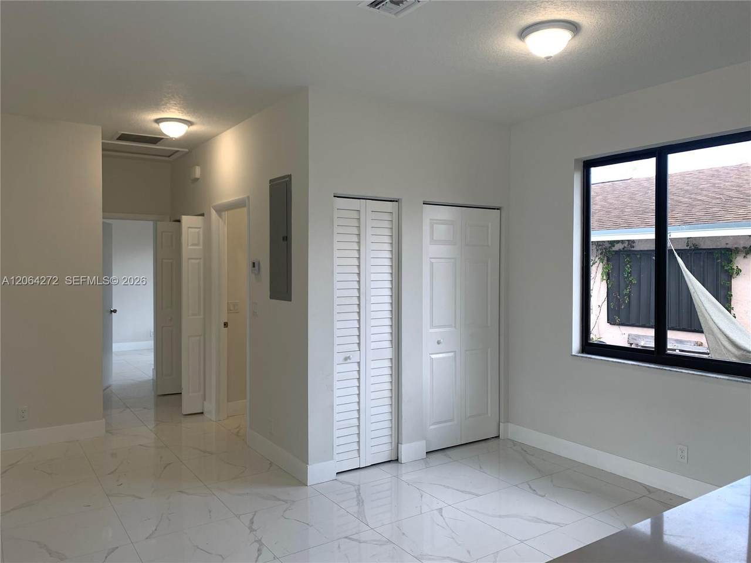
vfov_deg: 53.1
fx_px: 564
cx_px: 376
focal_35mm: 26
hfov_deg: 67.3
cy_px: 282
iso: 40
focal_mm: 4.25
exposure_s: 1/120
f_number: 1.8
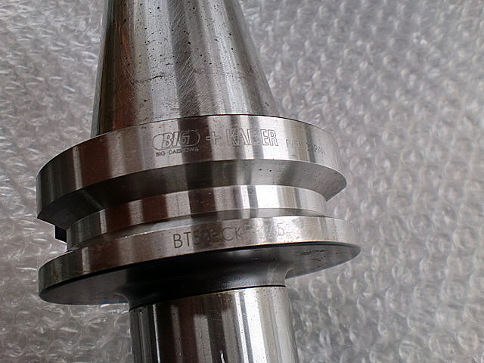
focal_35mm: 35
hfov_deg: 52.6
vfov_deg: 40.7
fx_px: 489
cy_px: 182
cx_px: 242
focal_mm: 6.3
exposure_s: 1/160
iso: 64
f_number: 3.1
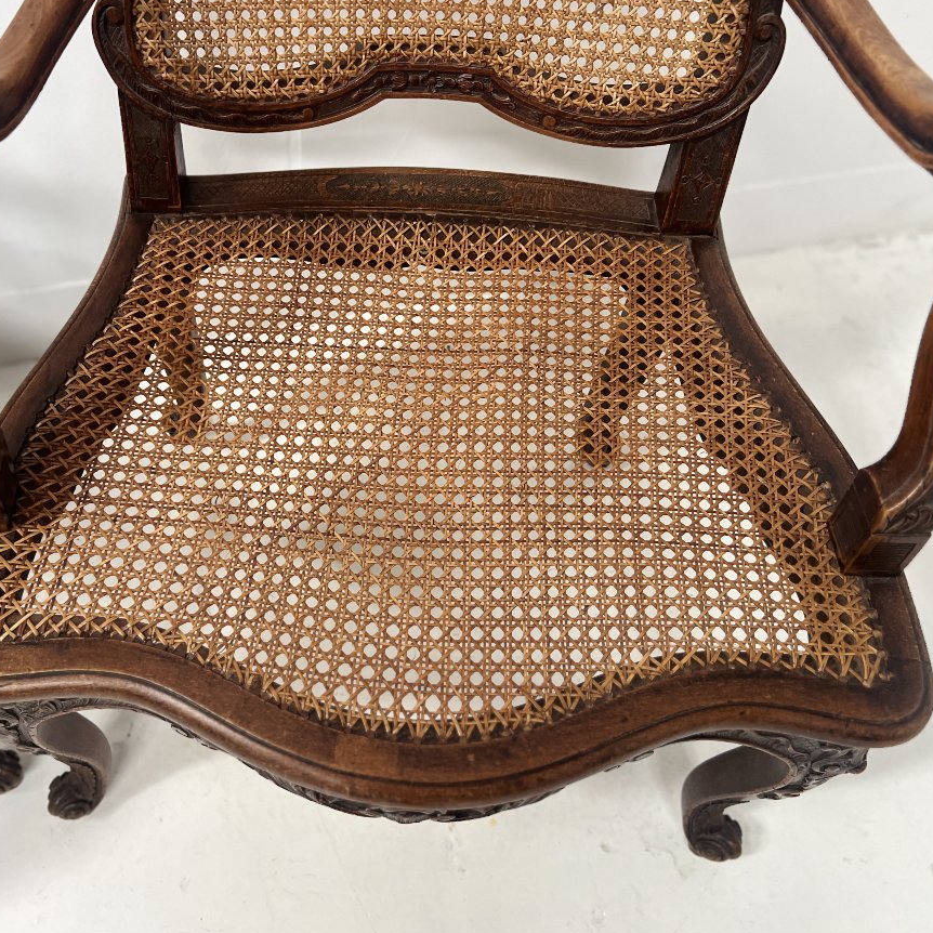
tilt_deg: -58.9
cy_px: 472
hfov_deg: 50.4
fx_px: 976
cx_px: 328
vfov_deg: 51.1
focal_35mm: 32
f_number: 1.5
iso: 200
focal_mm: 5.7
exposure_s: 1/60
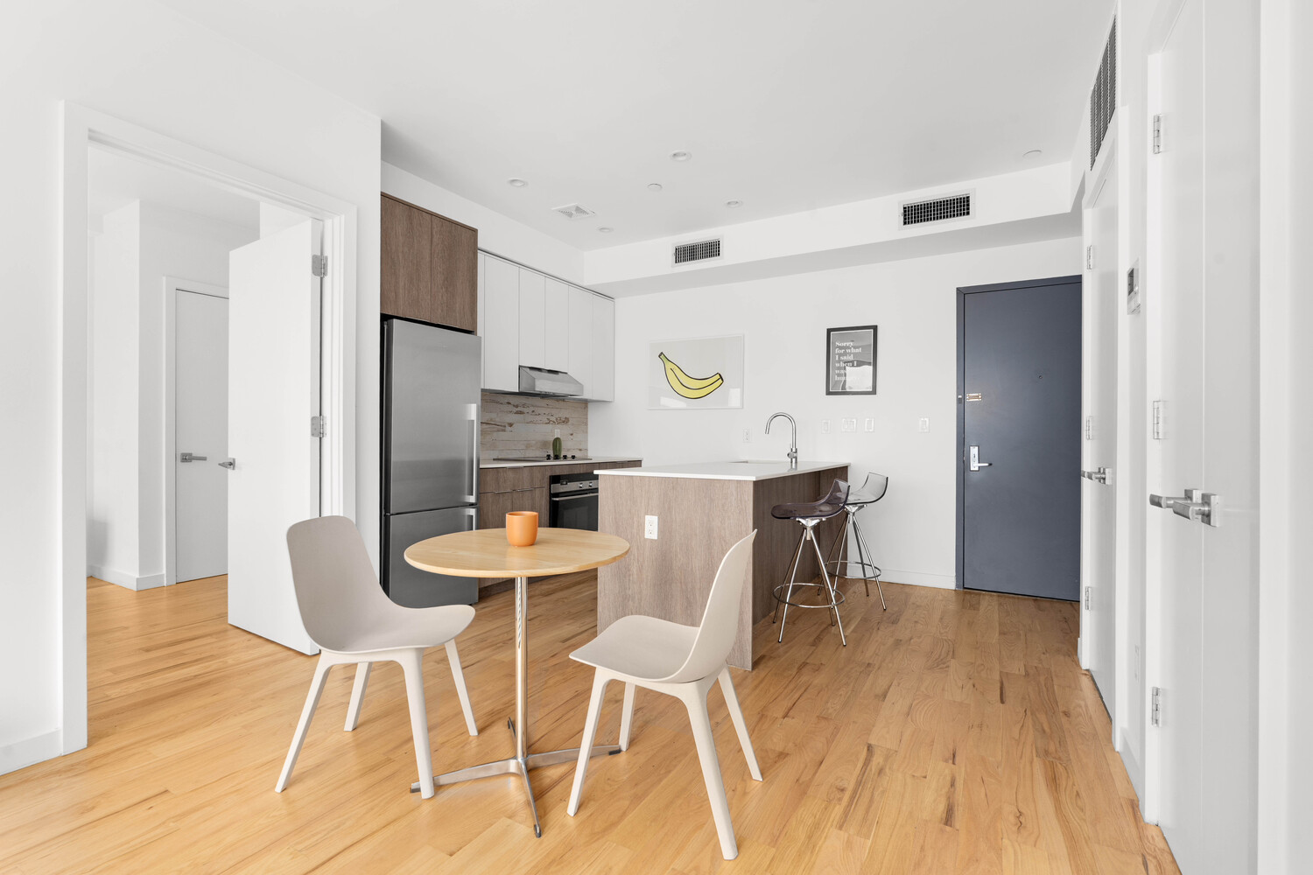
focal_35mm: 16
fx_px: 602
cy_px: 438
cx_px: 656
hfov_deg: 95.0
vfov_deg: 72.1
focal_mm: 16.5
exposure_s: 1/2.5
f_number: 10
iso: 320
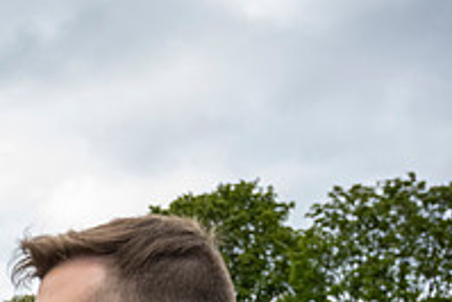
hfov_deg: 24.9
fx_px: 880
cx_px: -141
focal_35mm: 70
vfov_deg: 17.7
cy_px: 433
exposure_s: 1/4000
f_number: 4
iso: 1250
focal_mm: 24
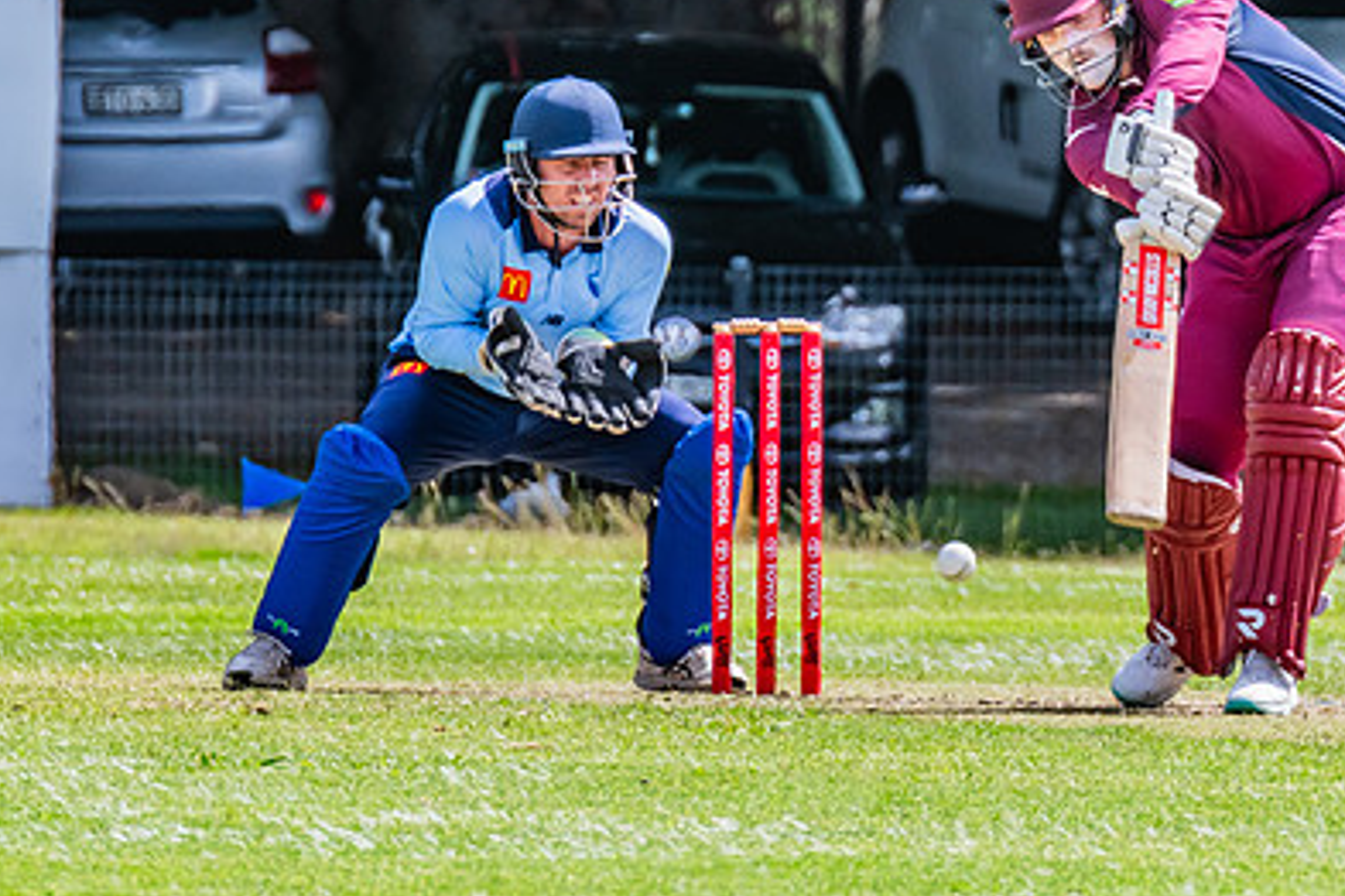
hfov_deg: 1.7
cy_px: 328
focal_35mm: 1239
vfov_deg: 1.1
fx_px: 46287
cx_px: 1262
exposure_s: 1/800
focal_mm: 600
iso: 800
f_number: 13
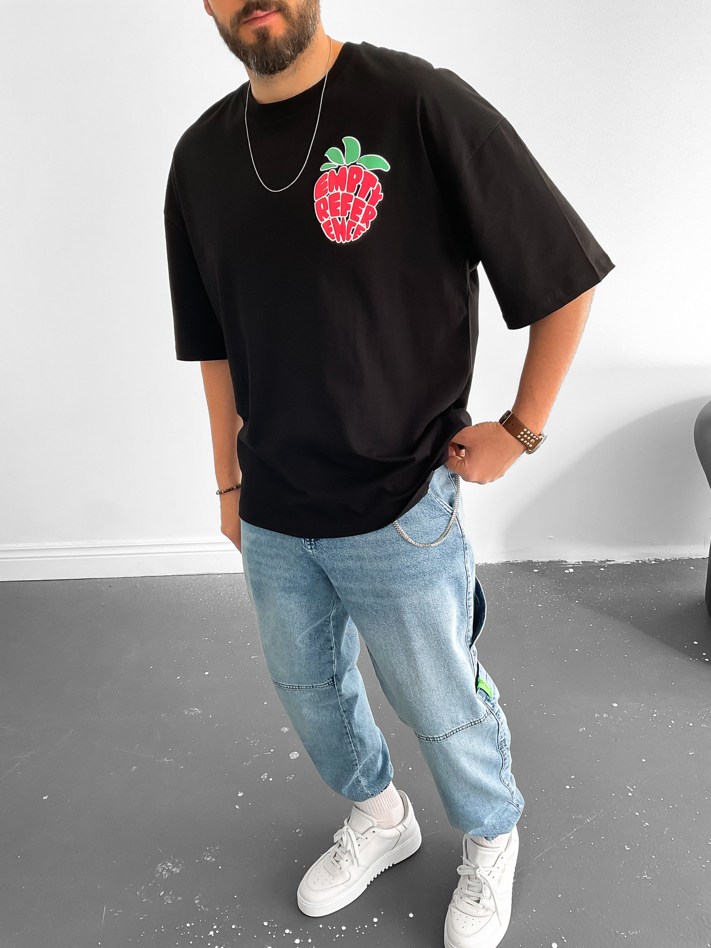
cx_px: 356
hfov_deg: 48.2
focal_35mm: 29
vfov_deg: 61.7
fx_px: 794
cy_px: 474
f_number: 1.8
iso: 40
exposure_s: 1/120
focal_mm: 3
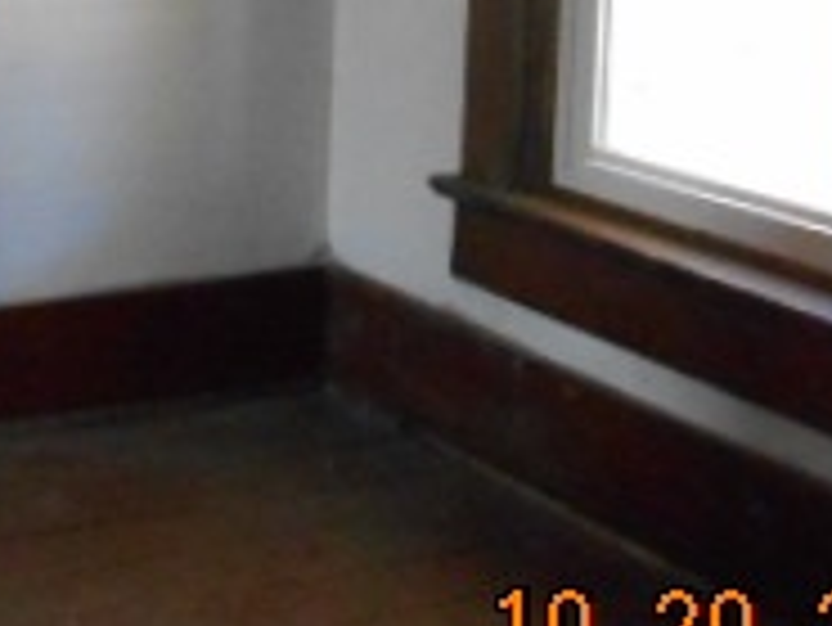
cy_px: -221
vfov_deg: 15.5
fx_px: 2165
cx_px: 81
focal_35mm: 90
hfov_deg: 21.3
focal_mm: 4.7
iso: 800
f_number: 3.4
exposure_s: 1/60
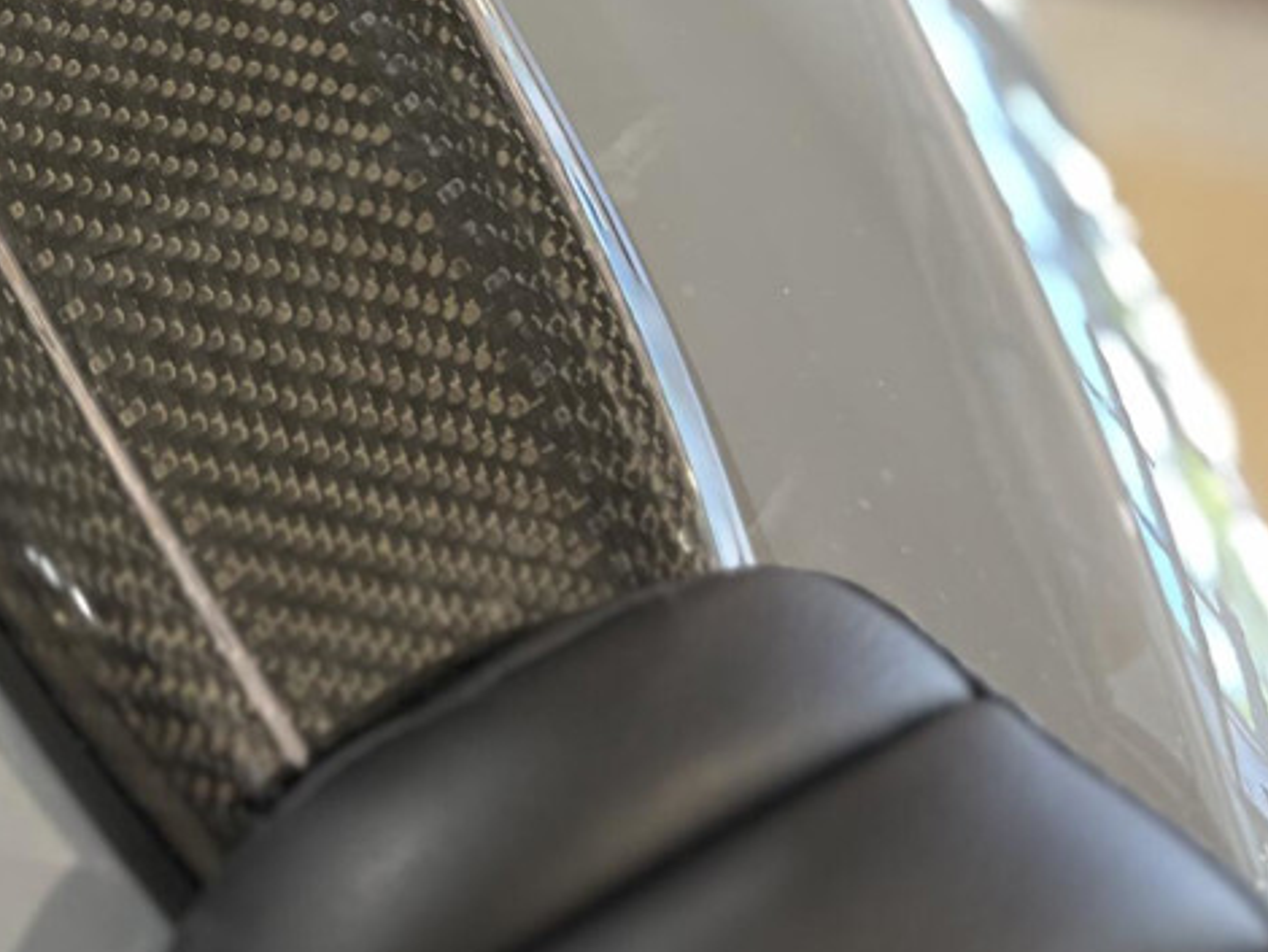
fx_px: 2162
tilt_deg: -24.2
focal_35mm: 59
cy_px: -108
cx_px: -120
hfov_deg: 29.5
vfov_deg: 23.3
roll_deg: -7.0
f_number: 1.6
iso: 160
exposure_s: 1/60
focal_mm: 5.1
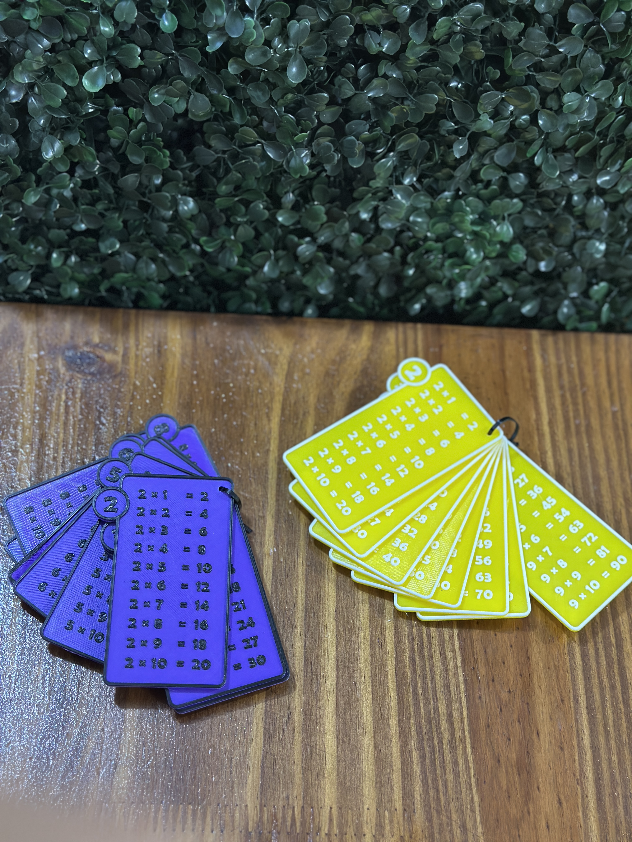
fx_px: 1168
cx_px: 316
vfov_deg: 39.7
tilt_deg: -57.0
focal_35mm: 48
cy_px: 421
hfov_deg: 30.3
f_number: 1.78
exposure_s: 1/33
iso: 320
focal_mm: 6.86
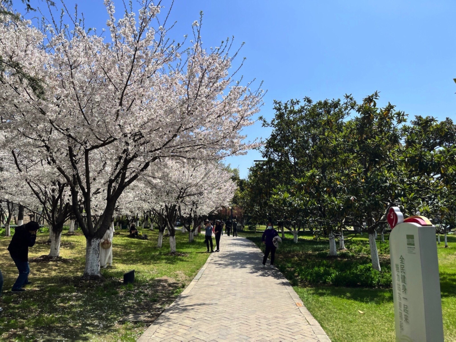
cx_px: 228
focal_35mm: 26
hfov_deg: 67.3
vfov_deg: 53.1
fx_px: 343
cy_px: 171
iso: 50
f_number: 1.6
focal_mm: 5.1
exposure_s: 1/4310
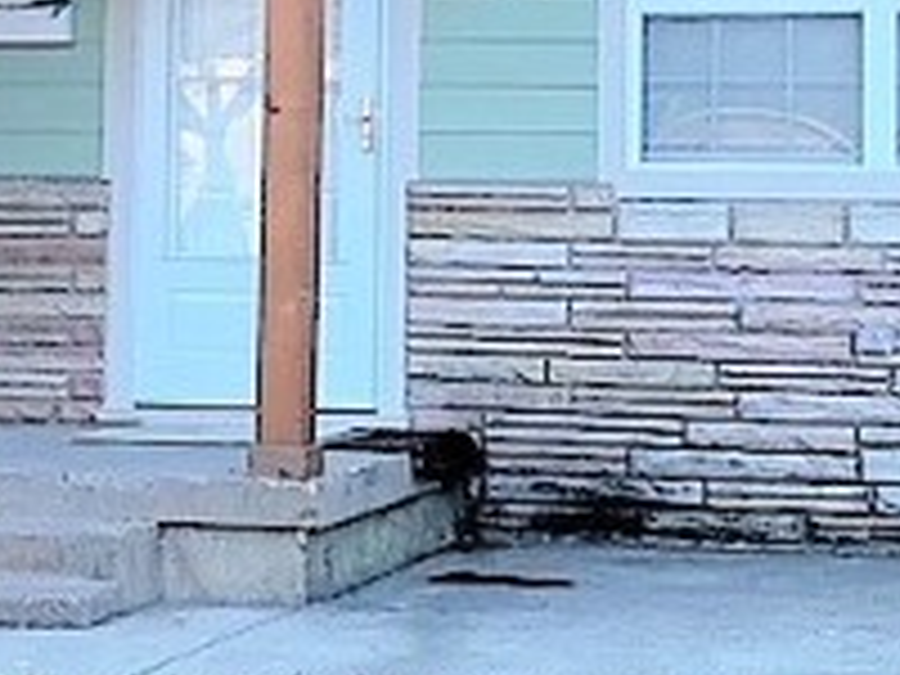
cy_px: 90
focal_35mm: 133
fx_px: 3458
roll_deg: -0.9
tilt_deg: +2.5
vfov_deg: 11.1
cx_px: 441
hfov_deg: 14.8
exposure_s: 1/463
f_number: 1.8
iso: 25
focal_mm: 4.25
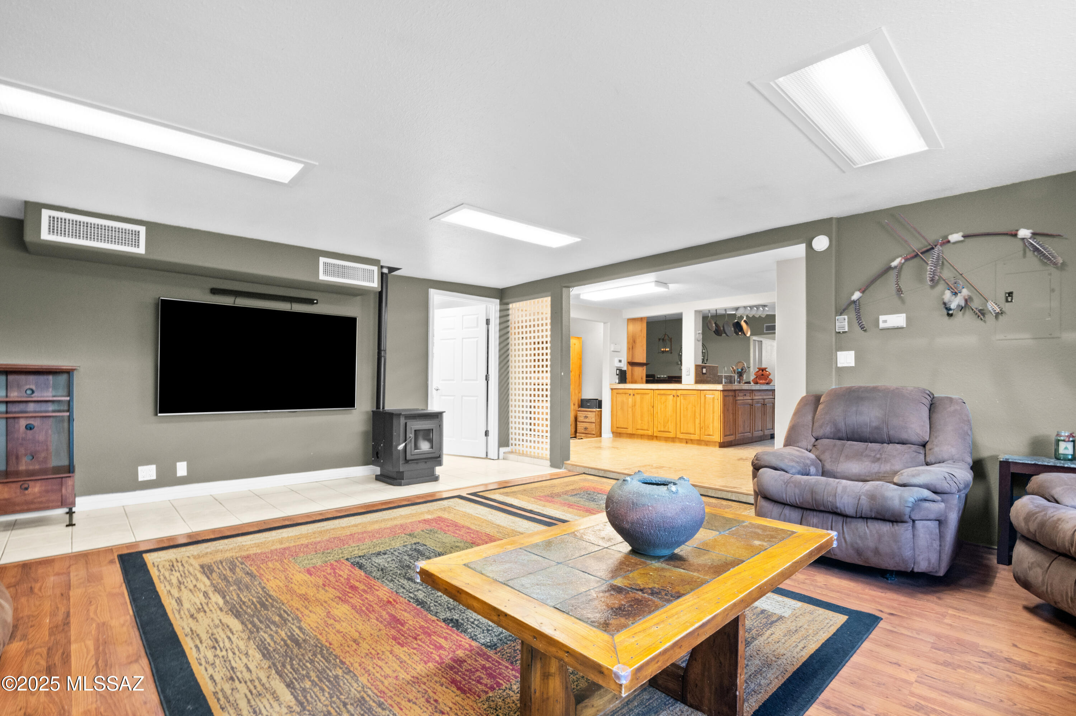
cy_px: 358
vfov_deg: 73.7
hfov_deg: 96.8
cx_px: 538
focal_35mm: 16
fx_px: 478
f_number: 22
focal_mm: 16
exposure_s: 1/2.5
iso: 1600
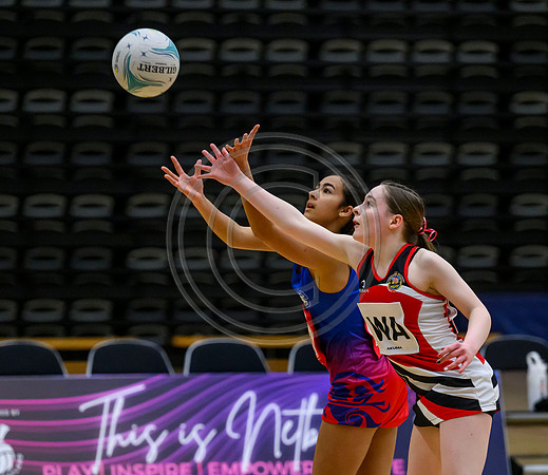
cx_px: 288
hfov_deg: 7.7
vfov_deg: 6.7
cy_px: 296
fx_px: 4055
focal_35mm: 242
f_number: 3.2
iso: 6400
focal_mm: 160
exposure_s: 1/1250
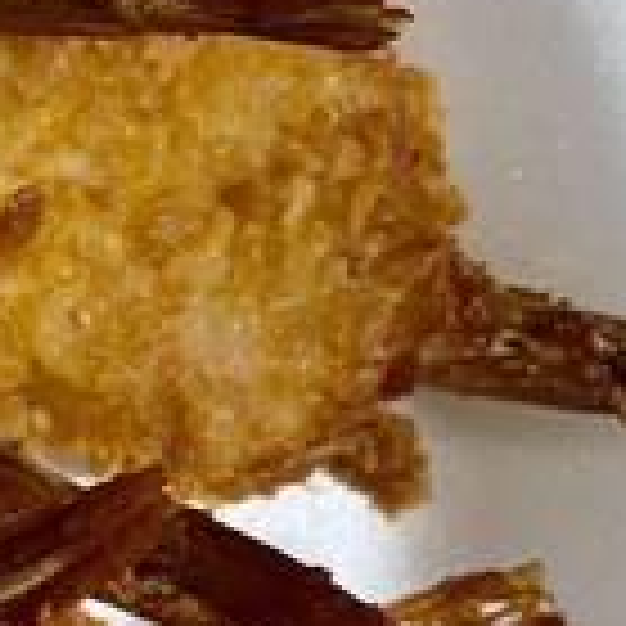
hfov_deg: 13.1
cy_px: 574
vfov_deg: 14.3
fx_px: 2476
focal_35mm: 121
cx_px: -473
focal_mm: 4.2
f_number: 1.6
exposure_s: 1/120
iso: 64
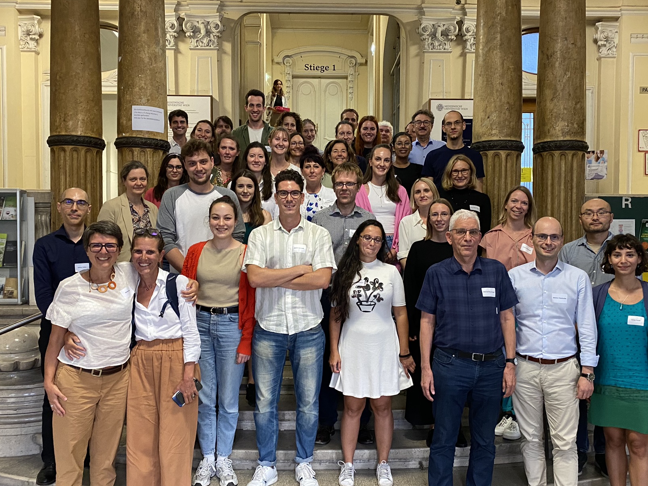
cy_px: 254
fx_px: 618
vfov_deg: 42.9
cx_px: 342
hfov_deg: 55.3
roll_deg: -0.3
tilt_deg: -2.6
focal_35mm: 33
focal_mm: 4.25
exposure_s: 1/50
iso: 400
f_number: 1.8
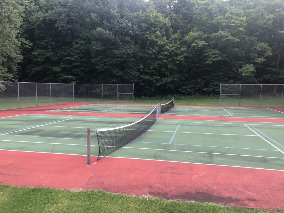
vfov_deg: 49.7
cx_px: 142
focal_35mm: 28
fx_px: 230
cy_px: 106
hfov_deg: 63.4
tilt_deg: -6.3
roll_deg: -1.6
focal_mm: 4
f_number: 1.8
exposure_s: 1/217
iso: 20
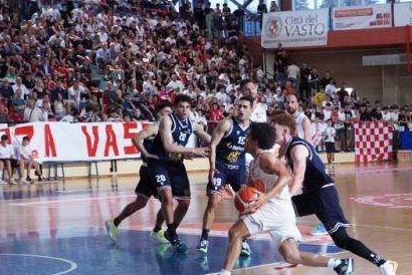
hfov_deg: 24.7
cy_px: 183
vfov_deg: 16.6
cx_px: 236
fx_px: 939
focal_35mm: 82
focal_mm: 28
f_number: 4
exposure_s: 1/1000
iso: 5000
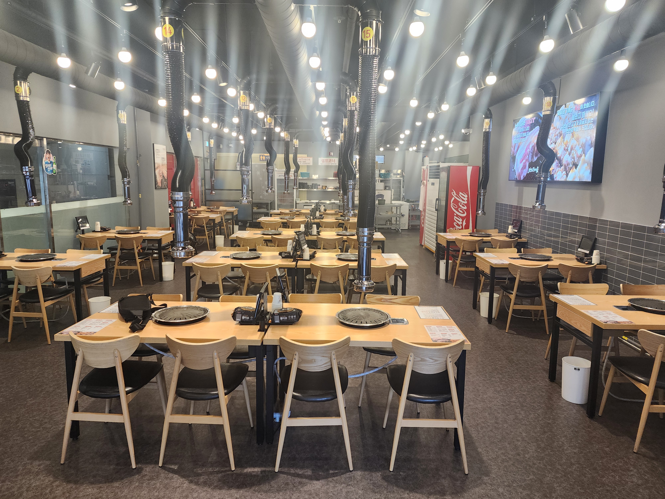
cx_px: 332
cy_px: 250
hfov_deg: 73.9
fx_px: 442
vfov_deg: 58.9
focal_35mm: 23
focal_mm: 6.4
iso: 160
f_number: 1.8
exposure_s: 1/120
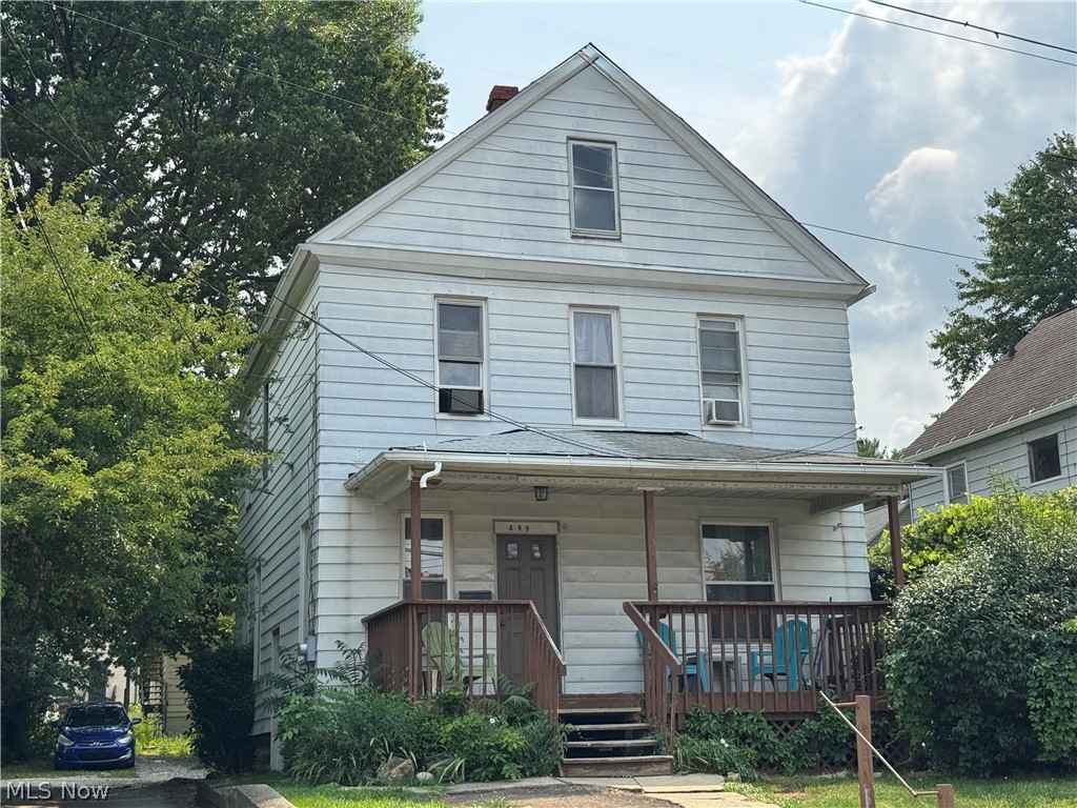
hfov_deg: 39.7
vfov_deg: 30.3
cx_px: 538
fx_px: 1493
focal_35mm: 48
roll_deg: +1.3
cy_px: 404
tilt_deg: +12.4
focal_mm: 6.76
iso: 64
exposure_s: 1/3817
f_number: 1.78
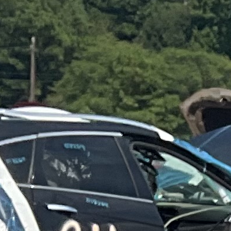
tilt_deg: -14.8
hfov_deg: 6.1
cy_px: 724
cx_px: 746
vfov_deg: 6.1
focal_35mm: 263
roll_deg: -3.6
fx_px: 1986
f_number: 1.8
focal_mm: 3
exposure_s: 1/1221
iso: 16
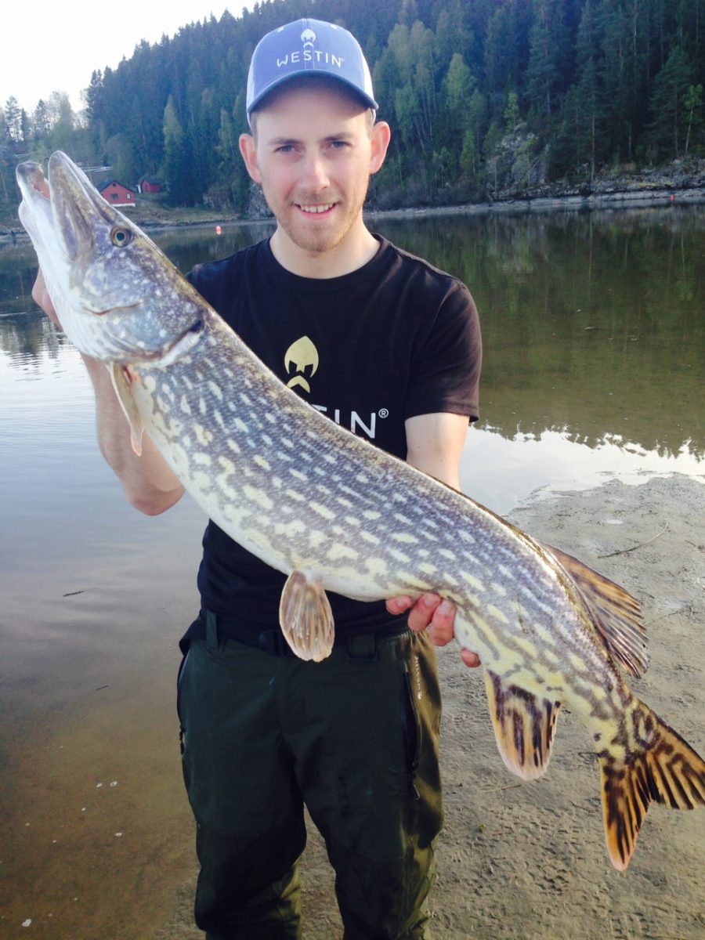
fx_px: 896
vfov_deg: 55.4
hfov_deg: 42.9
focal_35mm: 33
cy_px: 470
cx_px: 352
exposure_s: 1/198
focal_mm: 4.12
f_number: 2.4
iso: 50
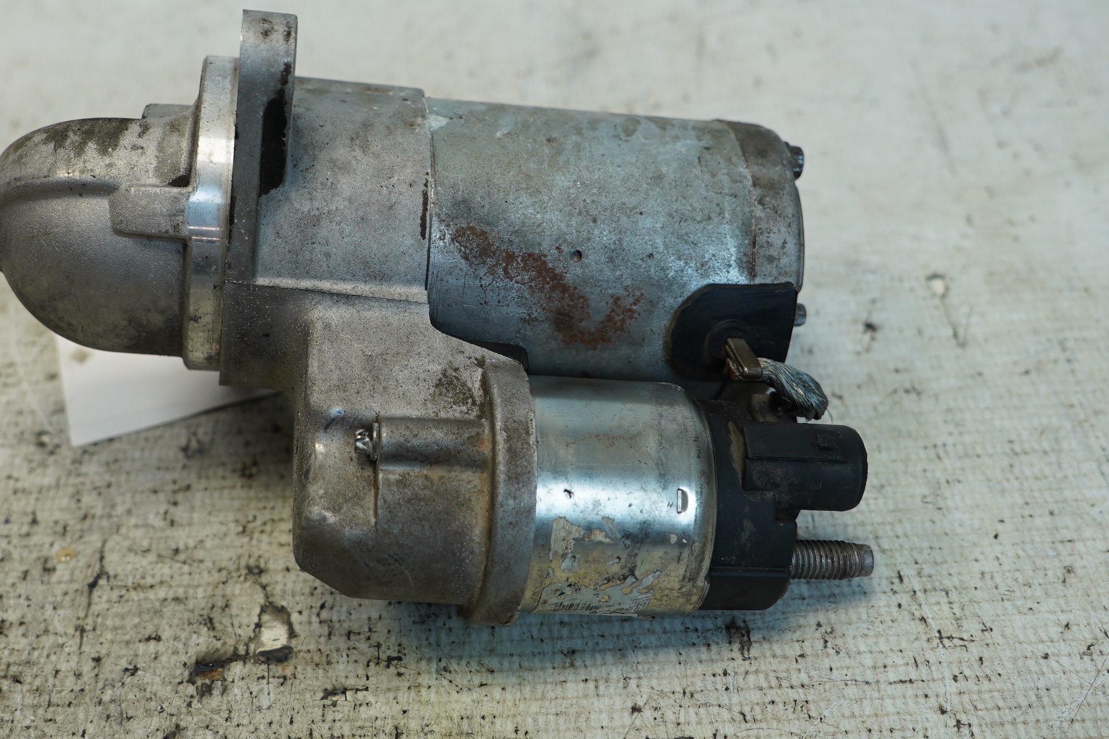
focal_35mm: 45
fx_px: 1386
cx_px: 466
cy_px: 272
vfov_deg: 29.7
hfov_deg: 43.5
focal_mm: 22
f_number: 4
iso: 160
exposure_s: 1/60
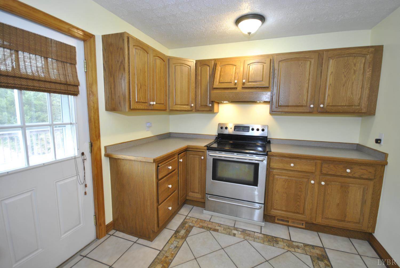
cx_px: 200
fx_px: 167
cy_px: 134
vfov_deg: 77.5
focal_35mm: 15
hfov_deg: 100.3
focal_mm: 10
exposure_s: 1/8
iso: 400
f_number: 4
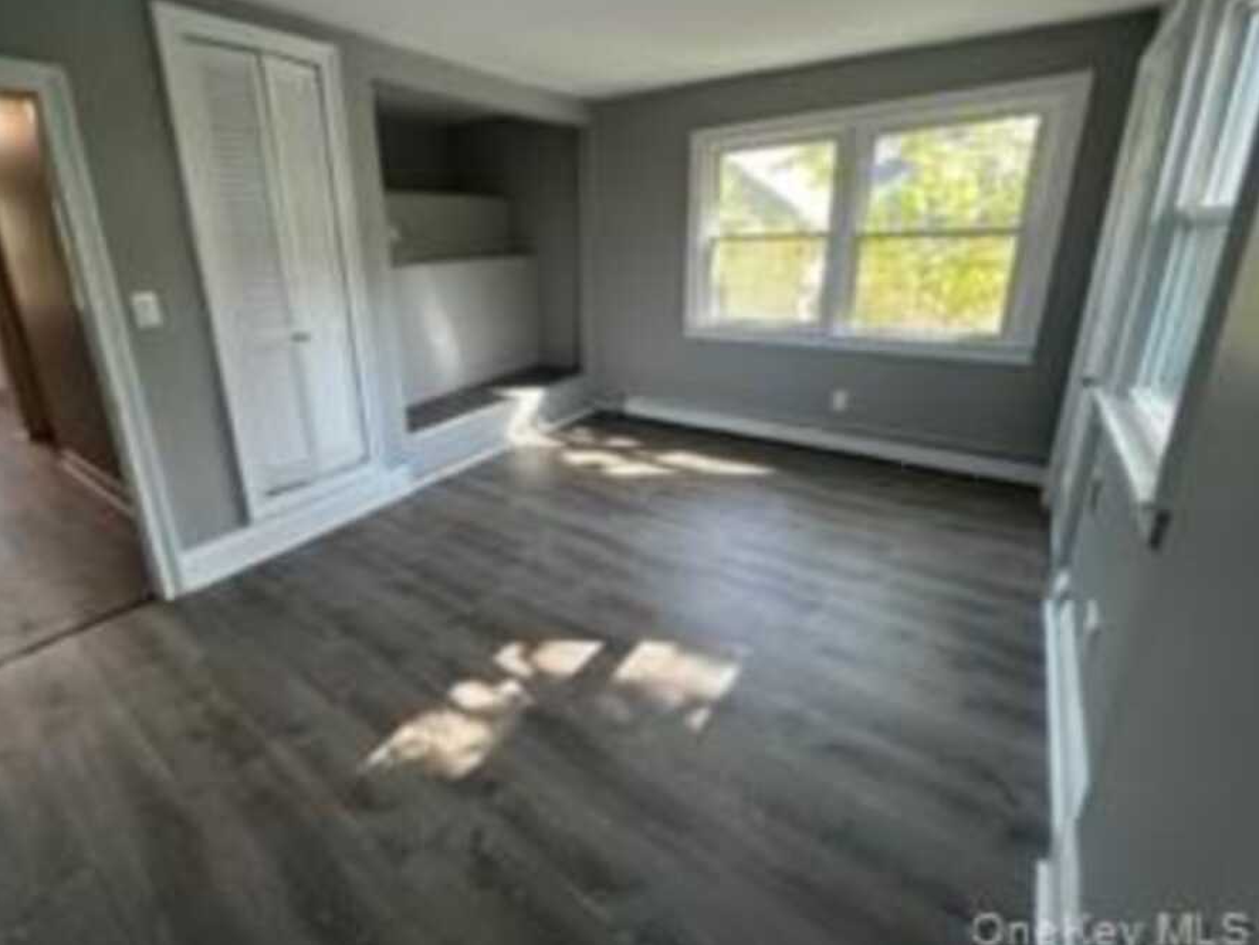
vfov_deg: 81.5
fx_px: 546
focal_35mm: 15
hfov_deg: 97.5
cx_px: 538
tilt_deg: -16.5
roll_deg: +2.0
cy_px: 419
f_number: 1.8
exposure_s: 1/120
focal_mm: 1.57
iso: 100
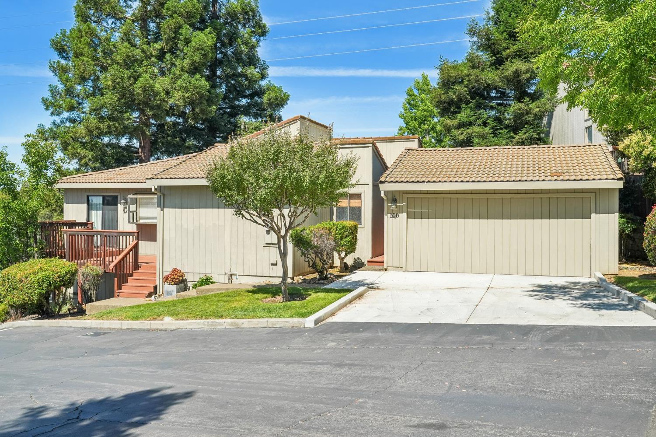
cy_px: 218
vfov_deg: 41.1
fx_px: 583
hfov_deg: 58.7
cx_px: 328
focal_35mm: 32
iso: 400
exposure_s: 1/800
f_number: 8
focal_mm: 32
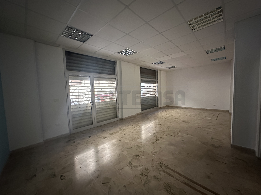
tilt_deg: -4.1
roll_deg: +1.7
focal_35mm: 14
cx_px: 130
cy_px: 98
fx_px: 106
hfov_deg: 102.1
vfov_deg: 85.7
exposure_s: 1/60
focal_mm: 2.22
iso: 1250
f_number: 2.2
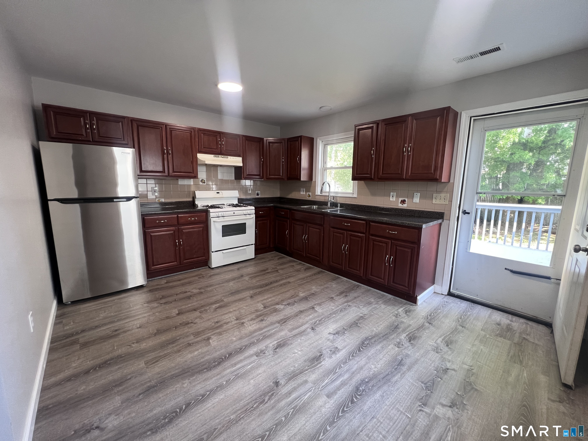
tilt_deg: -9.5
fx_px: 221
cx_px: 294
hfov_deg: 106.2
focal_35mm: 13
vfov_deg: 89.9
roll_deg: -1.3
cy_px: 220
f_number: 1.8
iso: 250
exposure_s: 1/120
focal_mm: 1.57
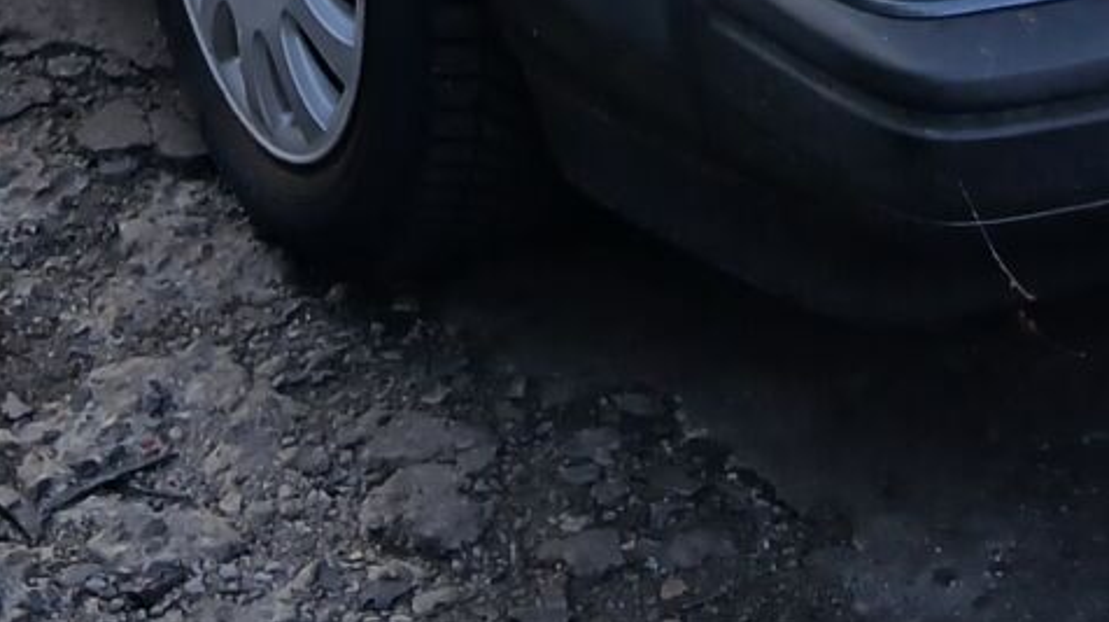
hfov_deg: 17.5
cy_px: -820
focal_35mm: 122
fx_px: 3585
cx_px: 850
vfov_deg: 9.0
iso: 20
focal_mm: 3.98
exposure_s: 1/109
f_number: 1.8
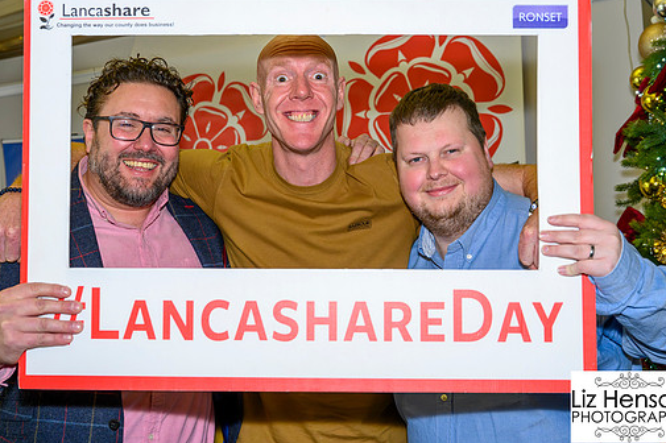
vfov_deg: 27.4
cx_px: 324
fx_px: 906
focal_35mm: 49
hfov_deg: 40.4
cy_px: 164
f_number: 5
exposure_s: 1/100
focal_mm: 38
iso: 3200
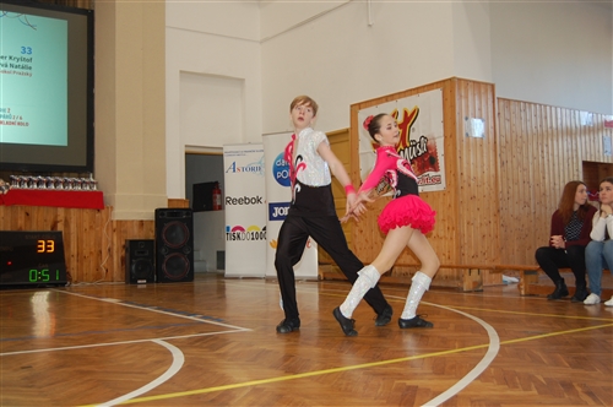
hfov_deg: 49.6
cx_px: 306
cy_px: 204
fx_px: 663
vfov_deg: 34.1
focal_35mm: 39
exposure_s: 1/60
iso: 400
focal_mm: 26
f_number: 4.2
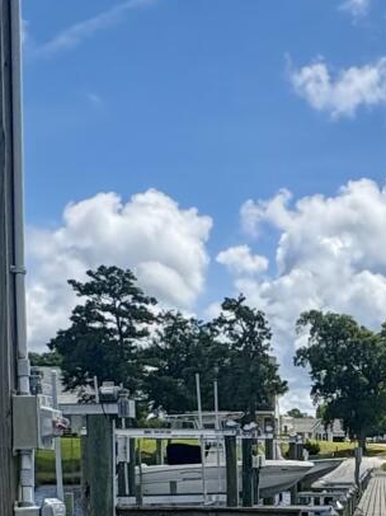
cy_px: 529
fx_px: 1027
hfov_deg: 20.4
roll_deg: +0.5
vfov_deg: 26.5
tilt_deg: -2.6
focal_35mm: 69
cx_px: 419
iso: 50
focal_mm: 2.22
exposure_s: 1/2874
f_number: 2.2
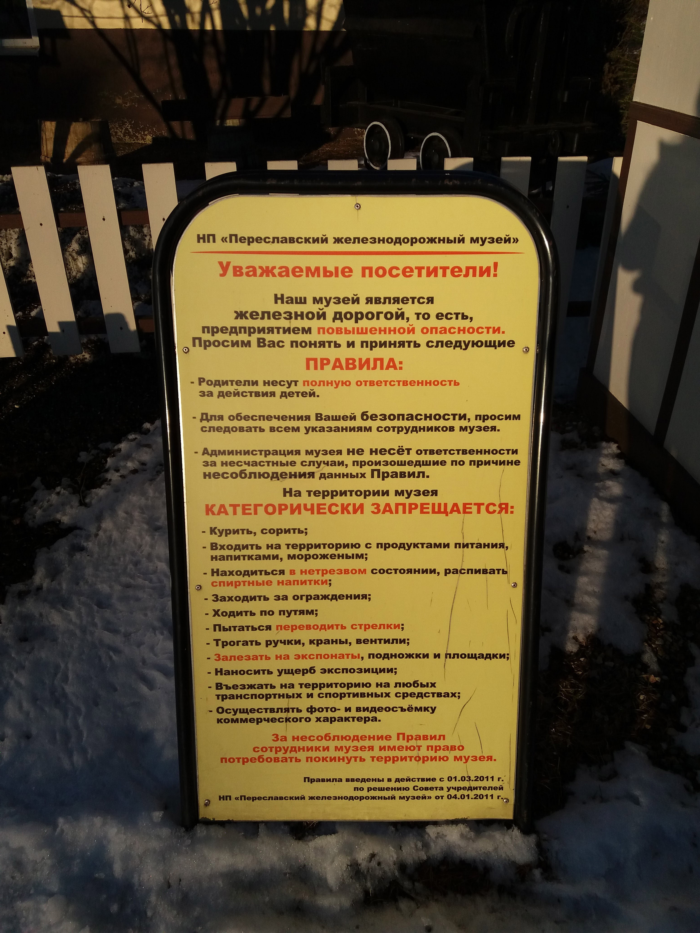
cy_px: 466
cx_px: 350
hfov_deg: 49.7
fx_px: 755
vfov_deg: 63.4
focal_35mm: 28
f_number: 1.9
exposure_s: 1/2285
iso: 64
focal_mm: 3.7
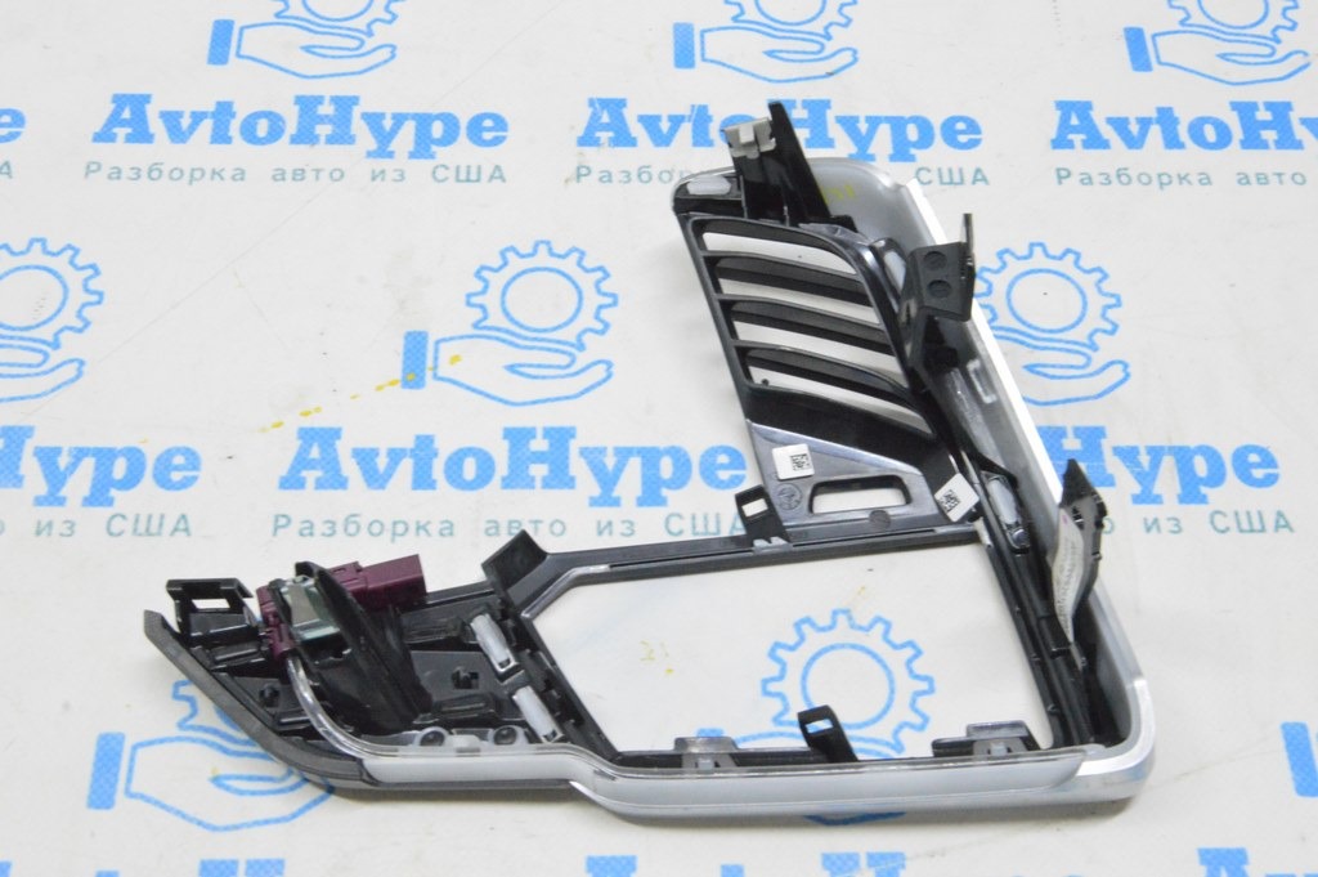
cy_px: 438
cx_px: 659
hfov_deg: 41.1
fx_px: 1756
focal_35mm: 48
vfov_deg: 28.0
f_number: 20
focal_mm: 32
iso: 6400
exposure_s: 1/20
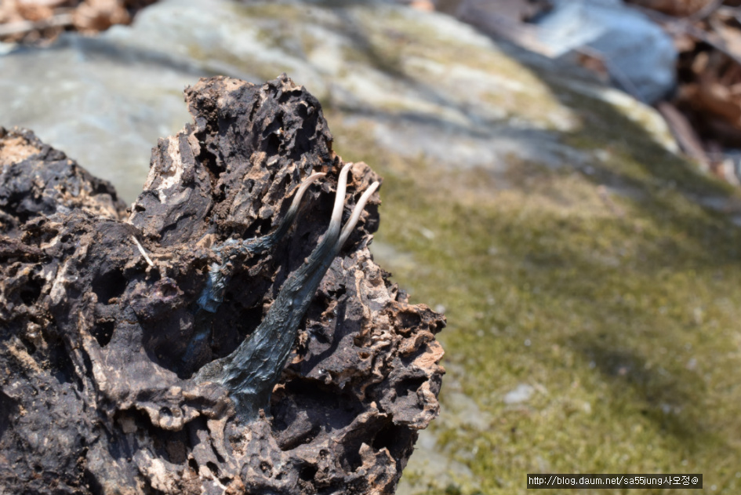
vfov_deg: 22.6
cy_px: 248
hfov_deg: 33.4
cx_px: 370
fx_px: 1236
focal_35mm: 60
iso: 125
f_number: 25
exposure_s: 1/10
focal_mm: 40
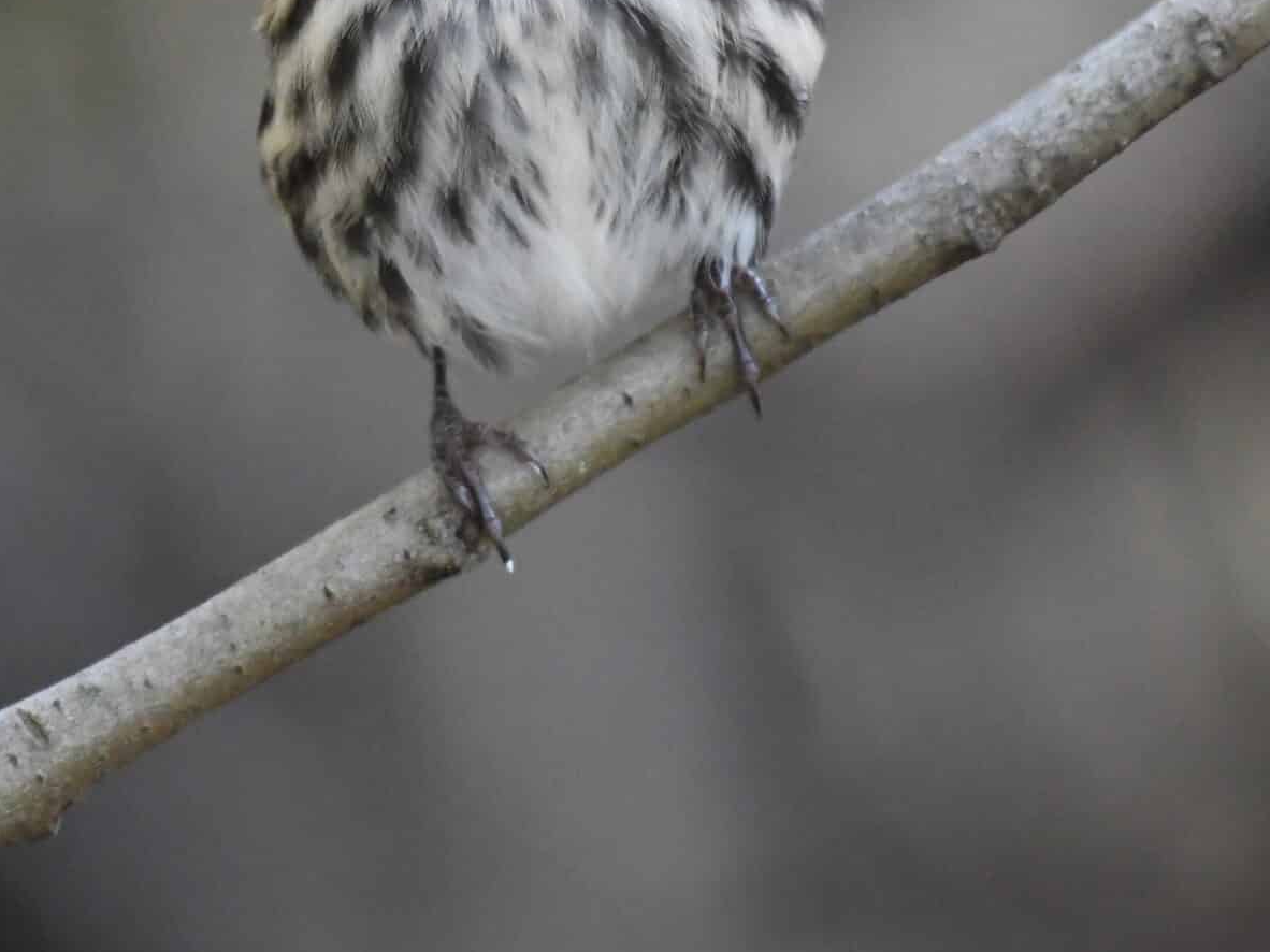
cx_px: 462
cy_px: 79
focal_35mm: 1562
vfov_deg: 1.0
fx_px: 57295
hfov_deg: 1.3
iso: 6400
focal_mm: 500
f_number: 5.6
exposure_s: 1/800
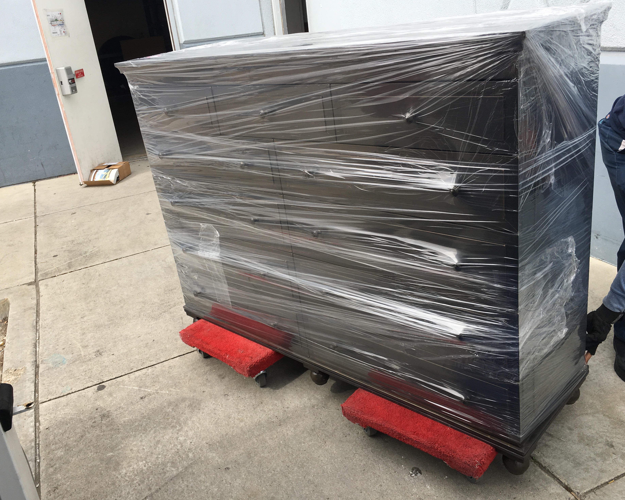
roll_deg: +5.6
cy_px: 249
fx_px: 573
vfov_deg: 47.1
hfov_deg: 57.2
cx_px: 302
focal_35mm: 31
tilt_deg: -22.7
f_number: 2.2
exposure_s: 1/620
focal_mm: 4.15
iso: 25
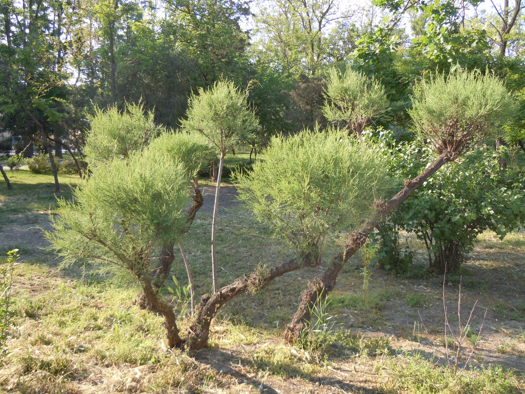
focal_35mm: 30
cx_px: 262
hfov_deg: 60.0
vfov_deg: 46.8
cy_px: 197
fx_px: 455
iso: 100
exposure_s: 1/200
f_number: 3.5
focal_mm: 5.4
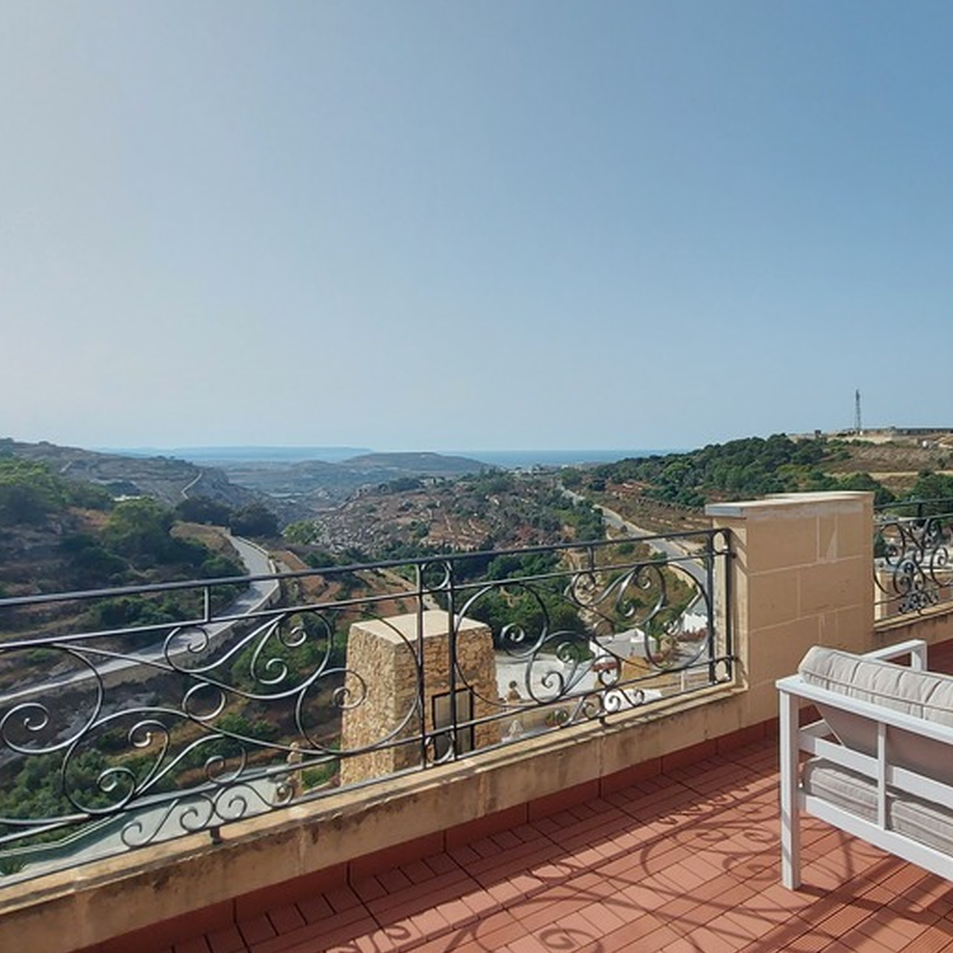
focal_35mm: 23
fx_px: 716
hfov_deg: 62.8
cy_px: 460
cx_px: 732
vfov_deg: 67.2
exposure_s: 1/3063
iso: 50
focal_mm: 1.74
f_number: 2.2
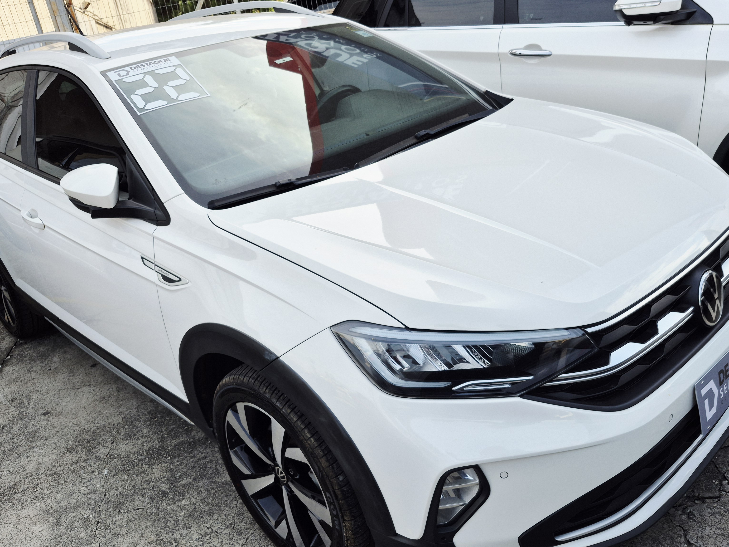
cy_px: 277
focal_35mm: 30
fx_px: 632
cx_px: 373
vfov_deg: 46.8
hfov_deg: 60.0
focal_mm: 5.4
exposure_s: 1/746
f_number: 1.8
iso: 25
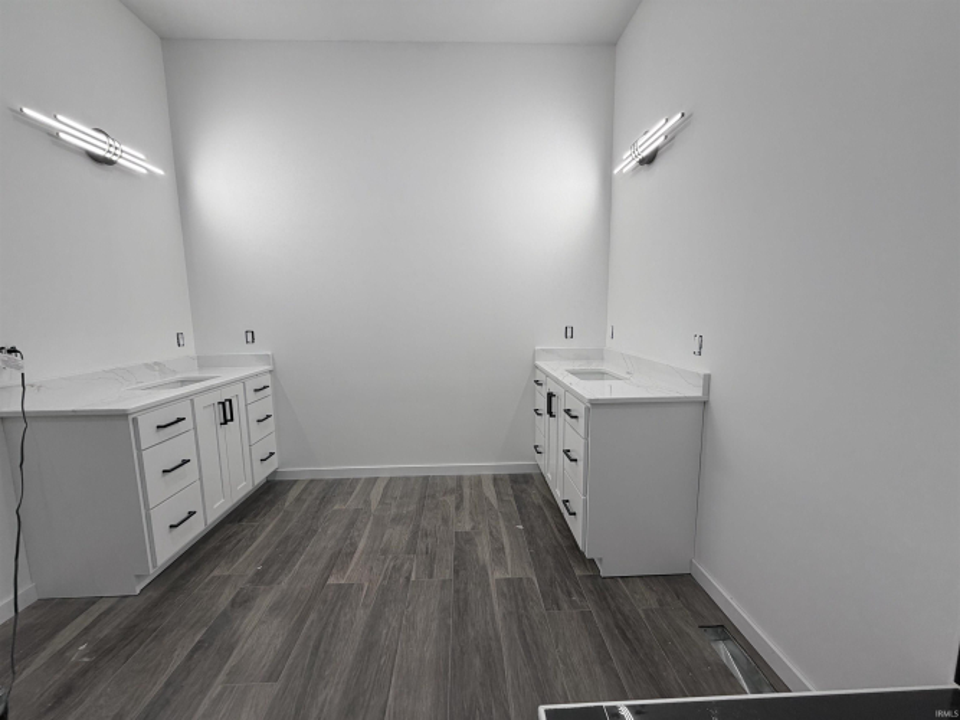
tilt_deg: -7.9
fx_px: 388
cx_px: 480
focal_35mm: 14
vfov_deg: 85.7
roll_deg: +0.8
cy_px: 360
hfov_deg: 102.1
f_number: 2.2
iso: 125
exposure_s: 1/120
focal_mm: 2.22
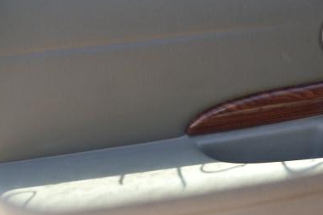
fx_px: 691
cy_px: 202
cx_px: 323
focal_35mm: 77
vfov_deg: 17.4
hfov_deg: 25.1
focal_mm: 6.3
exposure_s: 1/250
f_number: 3.1
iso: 80
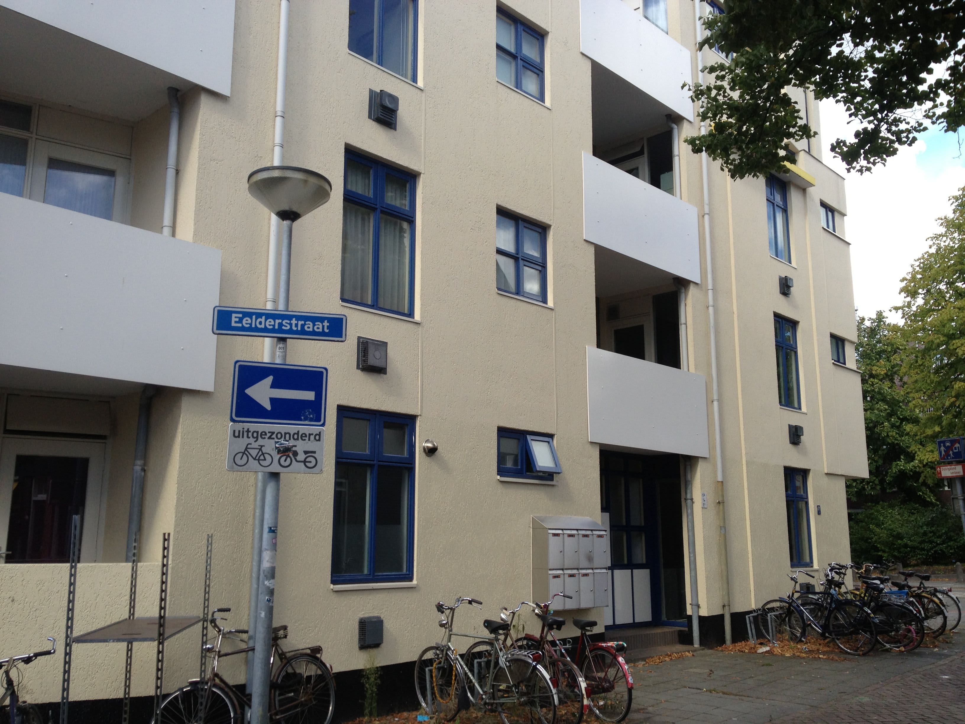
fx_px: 976
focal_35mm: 35
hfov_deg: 52.6
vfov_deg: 40.7
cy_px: 362
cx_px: 482
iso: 50
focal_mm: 4.3
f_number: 2.4
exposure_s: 1/531
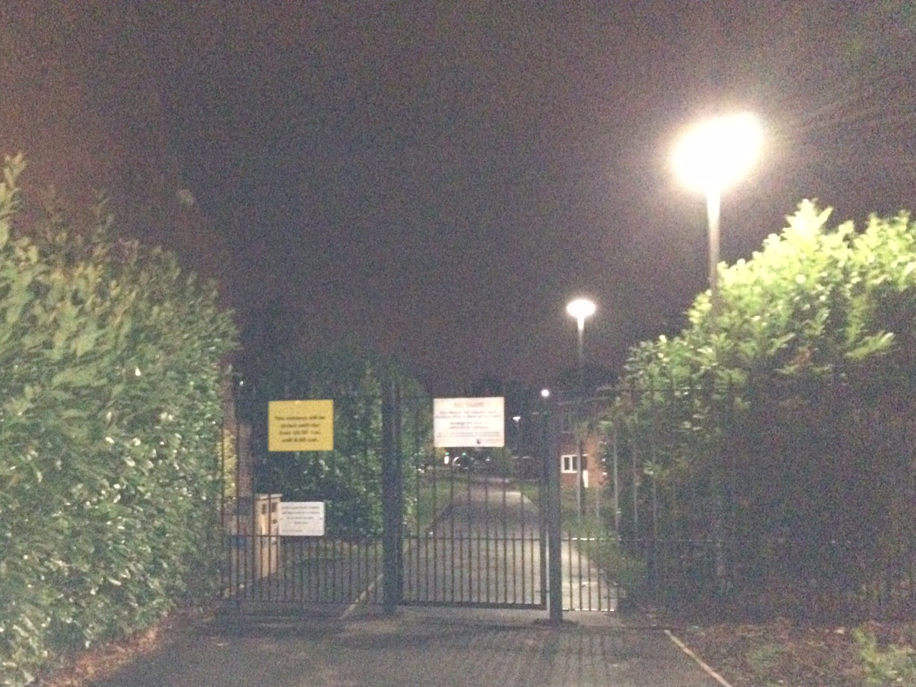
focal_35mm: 37
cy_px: 435
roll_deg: +0.3
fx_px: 979
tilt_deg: +1.9
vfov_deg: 38.4
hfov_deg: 49.7
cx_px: 352
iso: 2000
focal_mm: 4.15
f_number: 2.2
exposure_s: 1/16
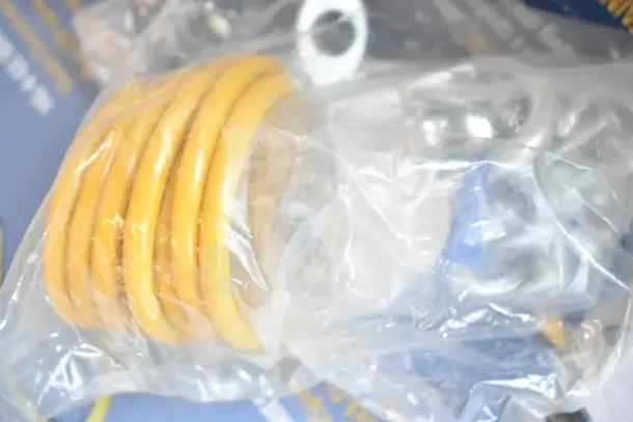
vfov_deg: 23.8
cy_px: 211
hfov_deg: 35.0
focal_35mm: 57
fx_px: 1002
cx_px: 316
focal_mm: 38
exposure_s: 1/60
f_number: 4.8
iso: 1800
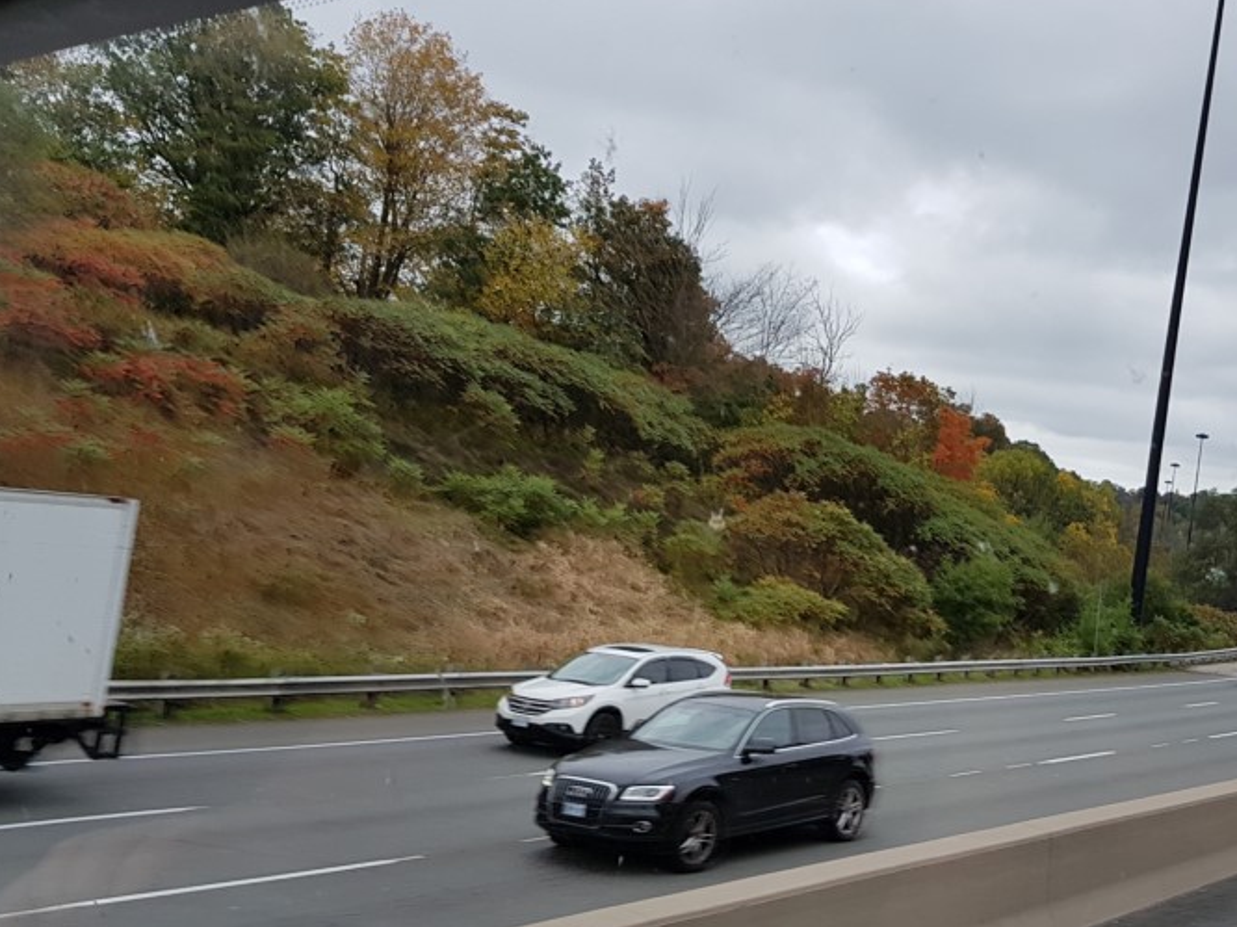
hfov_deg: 45.7
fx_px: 1429
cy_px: 422
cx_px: 880
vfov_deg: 35.9
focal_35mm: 40
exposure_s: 1/335
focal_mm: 4.2
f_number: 1.7
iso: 40
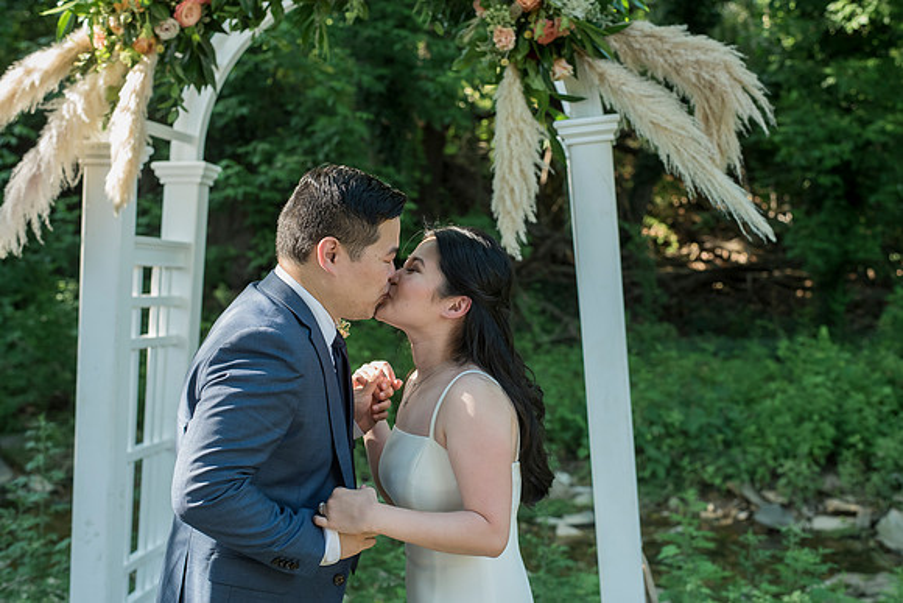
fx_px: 1310
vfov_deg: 25.9
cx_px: 468
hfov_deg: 38.0
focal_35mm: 52
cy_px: 292
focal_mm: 50
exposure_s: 1/640
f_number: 4
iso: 1000
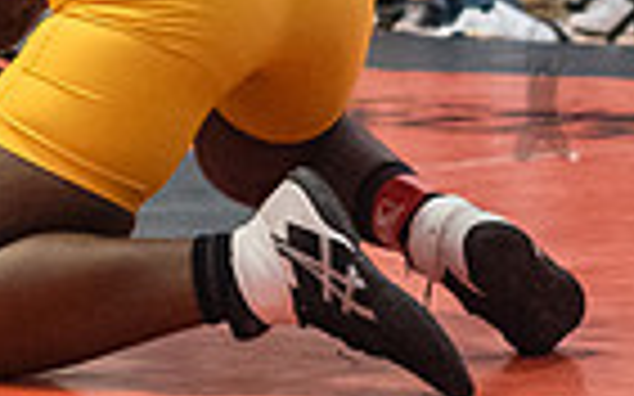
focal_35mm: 205
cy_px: -192
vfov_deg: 6.3
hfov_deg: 10.2
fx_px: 3541
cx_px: 51
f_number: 3.5
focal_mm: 35
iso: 6400
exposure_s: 1/400
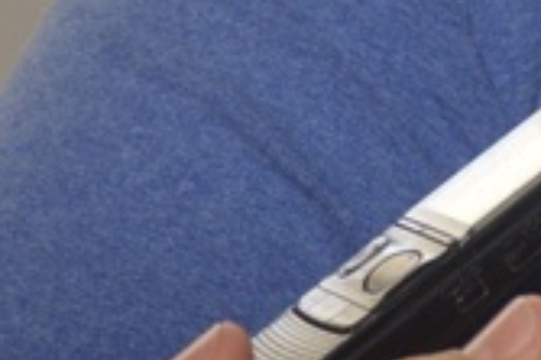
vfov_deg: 4.5
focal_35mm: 294
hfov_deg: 6.7
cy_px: -579
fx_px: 4414
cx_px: 1280
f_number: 4.5
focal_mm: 32
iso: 250
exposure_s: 1/100
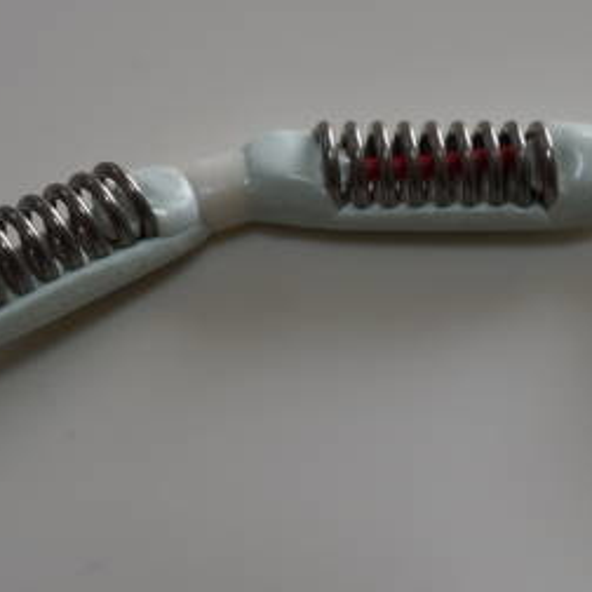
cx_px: 451
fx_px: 1877
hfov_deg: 17.8
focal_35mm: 97
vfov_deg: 17.9
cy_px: 285
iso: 200
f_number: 5.6
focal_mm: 30
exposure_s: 1/80
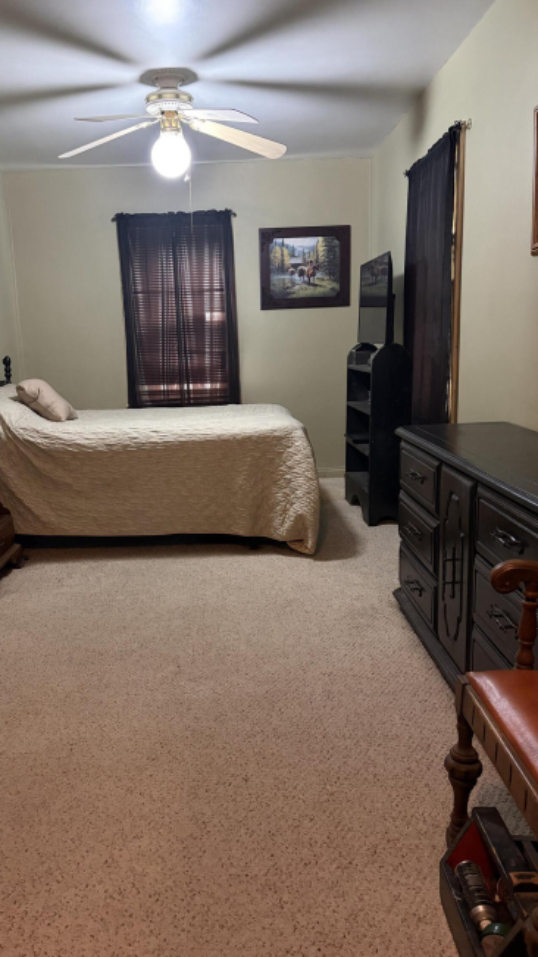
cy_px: 483
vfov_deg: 66.1
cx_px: 220
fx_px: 736
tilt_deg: -11.4
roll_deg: +2.4
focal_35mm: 29
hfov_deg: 40.0
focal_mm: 5.96
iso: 500
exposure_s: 1/30
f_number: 1.6
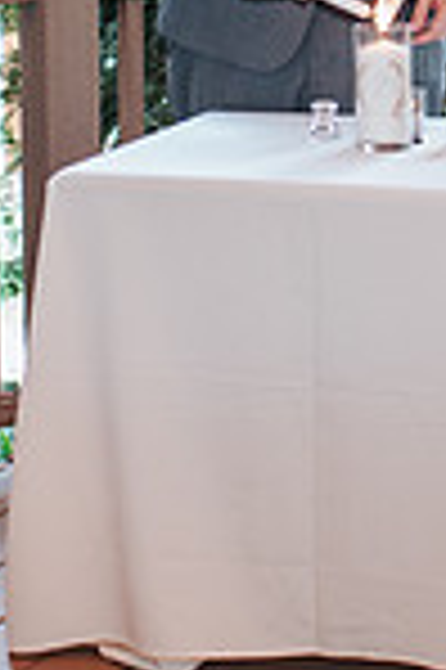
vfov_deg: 12.4
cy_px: -41
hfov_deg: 8.4
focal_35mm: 163
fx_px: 3036
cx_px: 448
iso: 360
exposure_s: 1/125
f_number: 3.2
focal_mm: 35
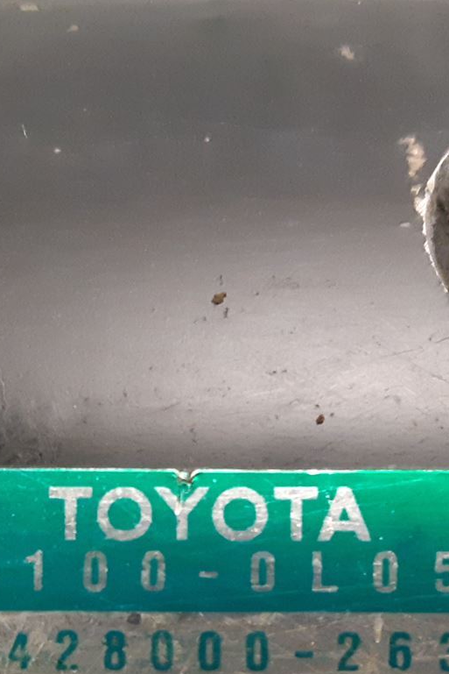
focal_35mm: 72
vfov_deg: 27.0
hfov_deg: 18.9
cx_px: 143
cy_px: 615
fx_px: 1346
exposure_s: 1/17
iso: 640
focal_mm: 3.93
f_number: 1.7
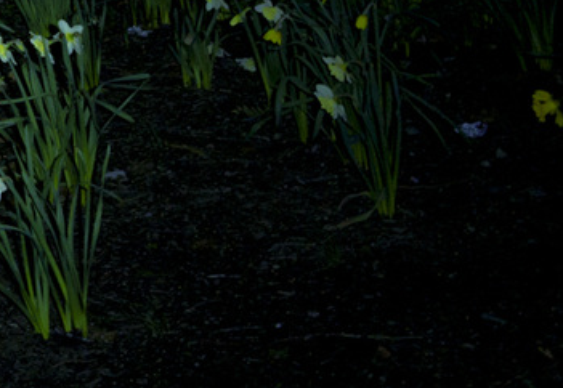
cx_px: -346
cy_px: -167
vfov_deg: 11.5
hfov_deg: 15.5
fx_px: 1865
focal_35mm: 118
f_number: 3.5
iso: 1600
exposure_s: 1/4
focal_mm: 18
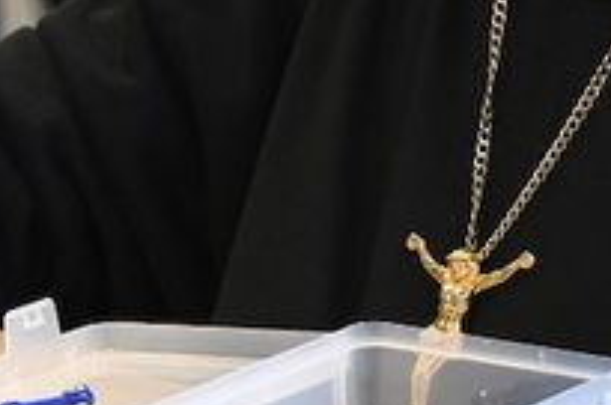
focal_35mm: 350
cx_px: 256
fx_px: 5931
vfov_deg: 3.9
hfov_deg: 5.9
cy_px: 104
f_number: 4
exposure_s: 1/250
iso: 2200
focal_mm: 70
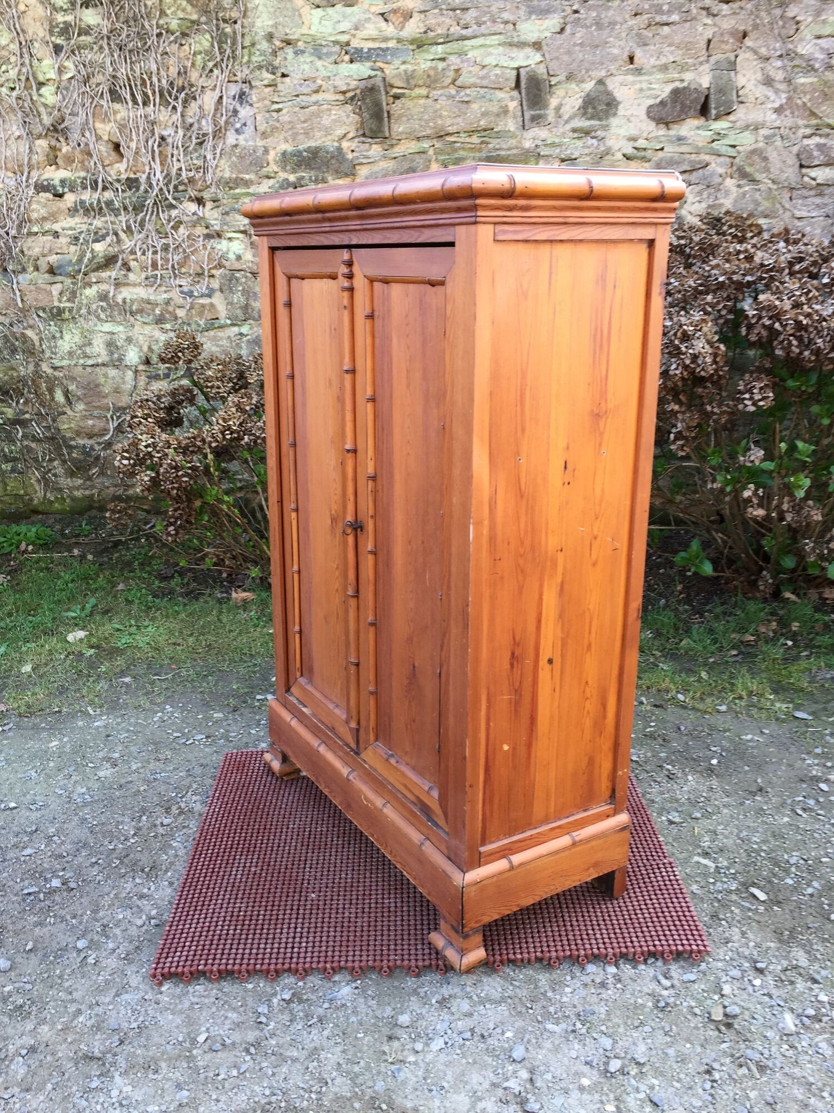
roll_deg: +1.0
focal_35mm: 29
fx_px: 932
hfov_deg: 48.2
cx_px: 417
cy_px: 556
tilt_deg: -16.7
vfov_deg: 61.7
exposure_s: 1/100
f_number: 2.2
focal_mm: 4.15
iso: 32
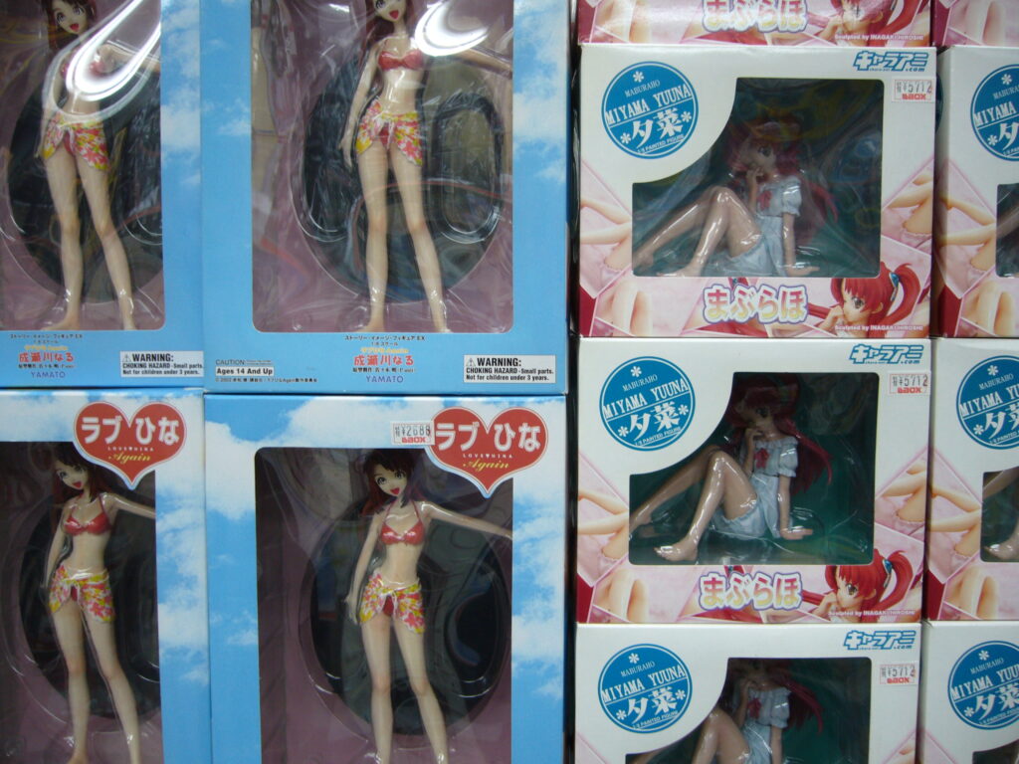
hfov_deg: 52.6
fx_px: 1030
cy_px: 382
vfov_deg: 40.7
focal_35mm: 35
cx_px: 510
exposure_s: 1/30
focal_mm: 5.8
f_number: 2.8
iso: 100
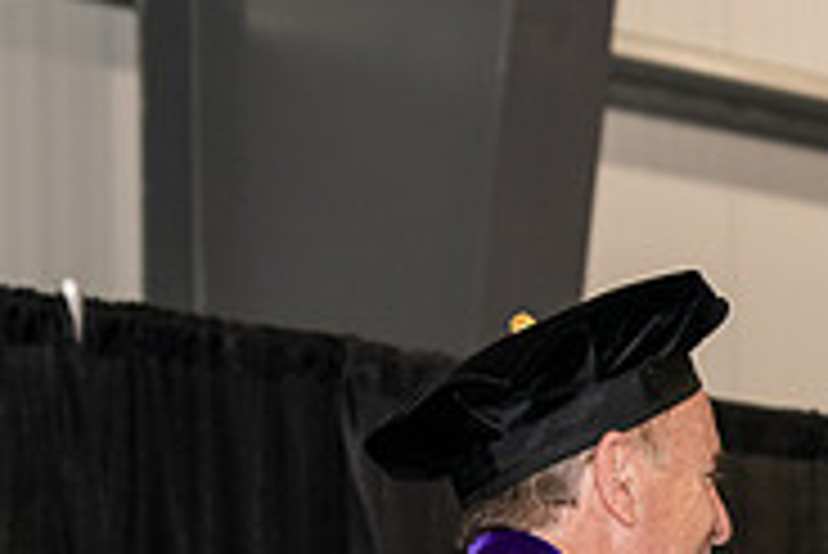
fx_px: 6537
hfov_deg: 7.2
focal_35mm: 284
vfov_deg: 4.8
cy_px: 817
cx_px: 904
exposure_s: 1/200
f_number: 5.6
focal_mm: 90
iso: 1600
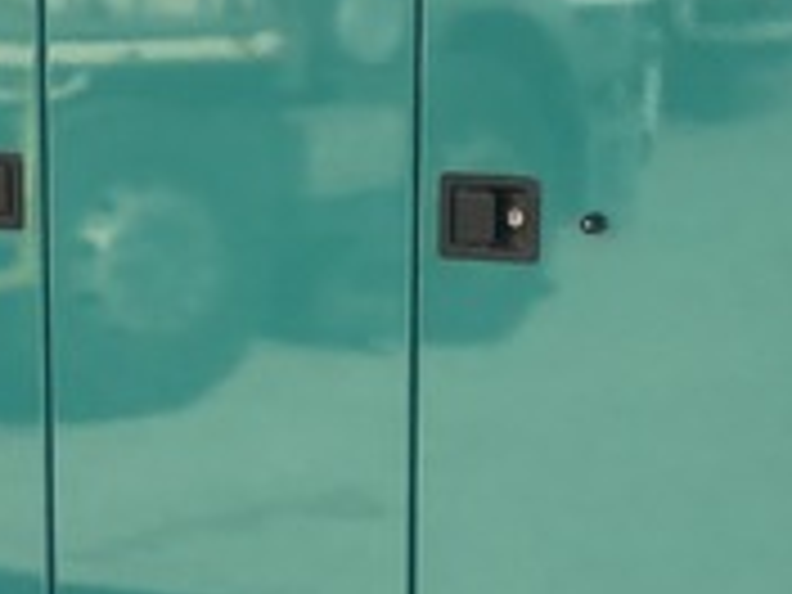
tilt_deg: -8.5
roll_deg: +2.1
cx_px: 261
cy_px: 513
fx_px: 2906
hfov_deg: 15.5
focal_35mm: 127
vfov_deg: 11.6
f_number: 1.8
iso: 20
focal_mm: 4
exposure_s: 1/350
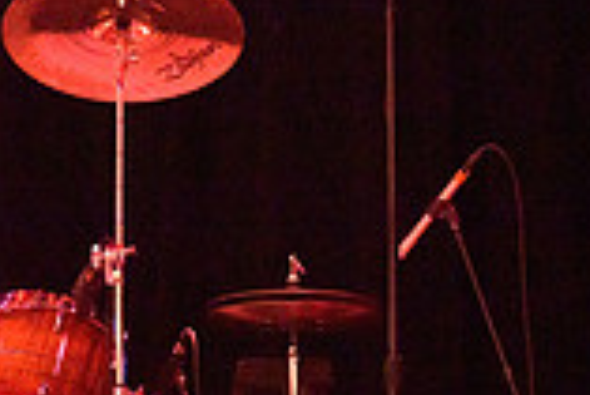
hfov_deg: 12.7
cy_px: 348
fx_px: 2608
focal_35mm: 159
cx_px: -8
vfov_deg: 8.6
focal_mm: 43
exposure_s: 1/100
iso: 4000
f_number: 2.8
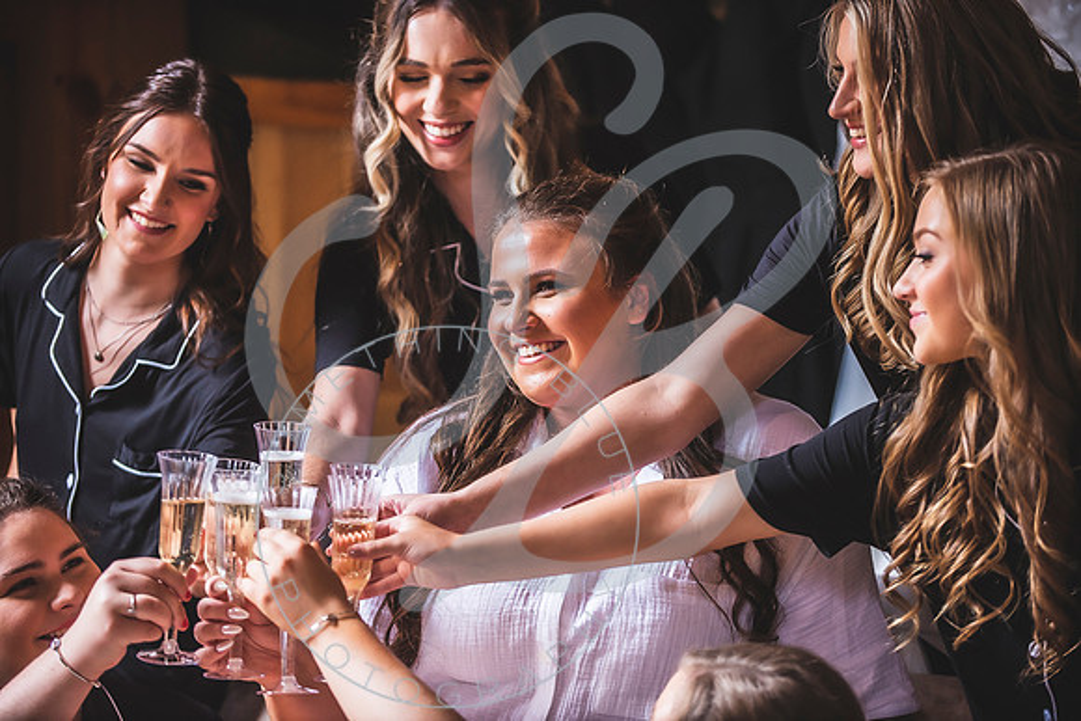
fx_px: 3754
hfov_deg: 16.4
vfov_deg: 11.0
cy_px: 360
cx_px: 540
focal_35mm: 125
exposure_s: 1/200
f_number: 2.8
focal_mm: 125
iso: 400
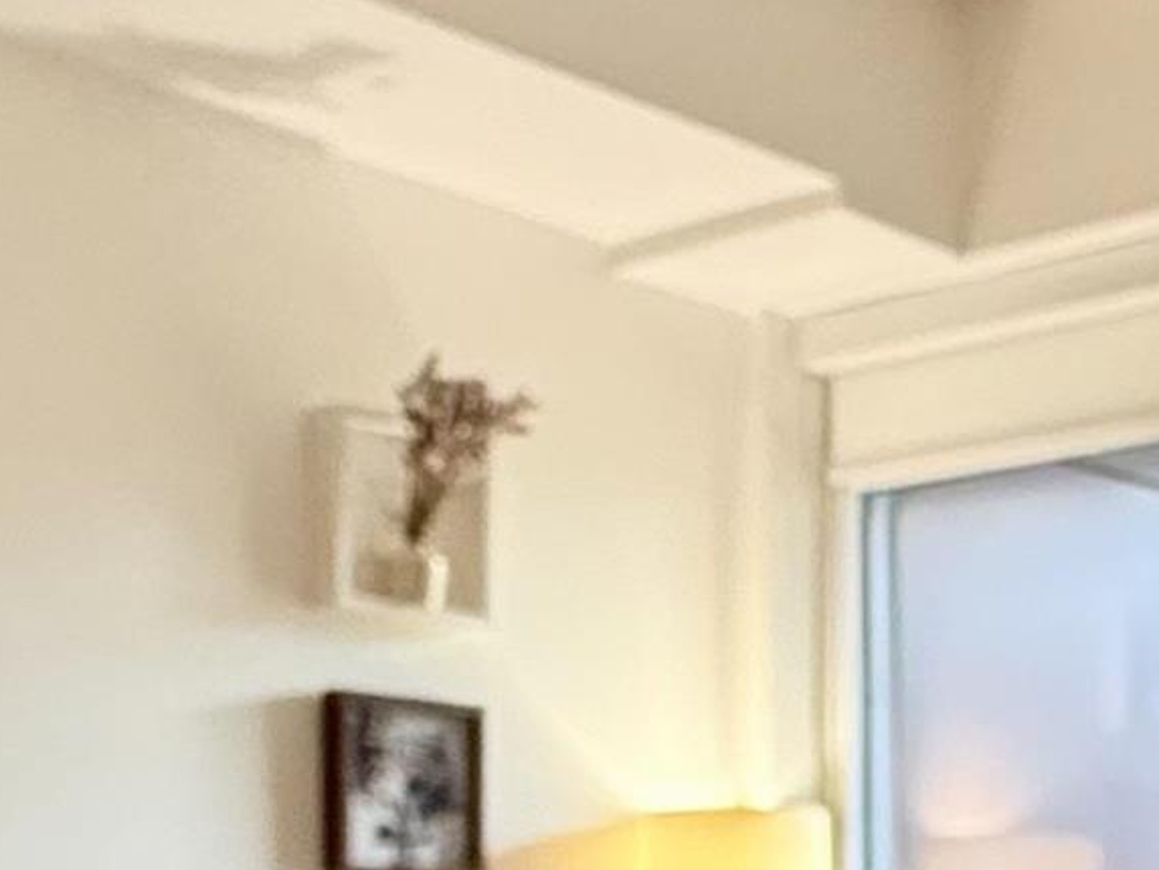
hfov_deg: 25.3
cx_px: 1005
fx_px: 2512
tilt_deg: -3.2
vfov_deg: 18.2
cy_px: 1161
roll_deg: -0.4
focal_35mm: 75
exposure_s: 1/60
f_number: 2.2
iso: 500
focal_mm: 2.22
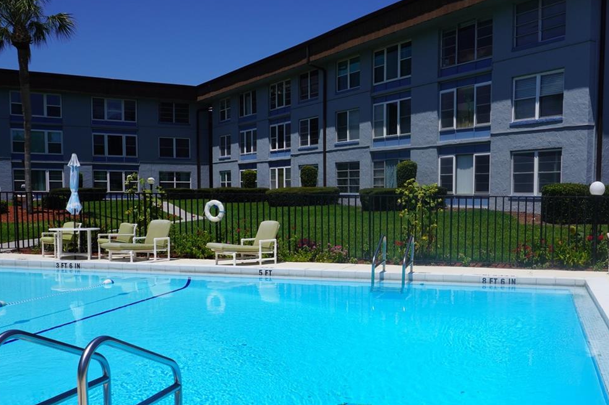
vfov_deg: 34.0
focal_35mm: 39
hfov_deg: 49.0
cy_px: 251
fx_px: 659
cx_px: 388
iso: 100
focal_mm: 16
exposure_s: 1/400
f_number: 10
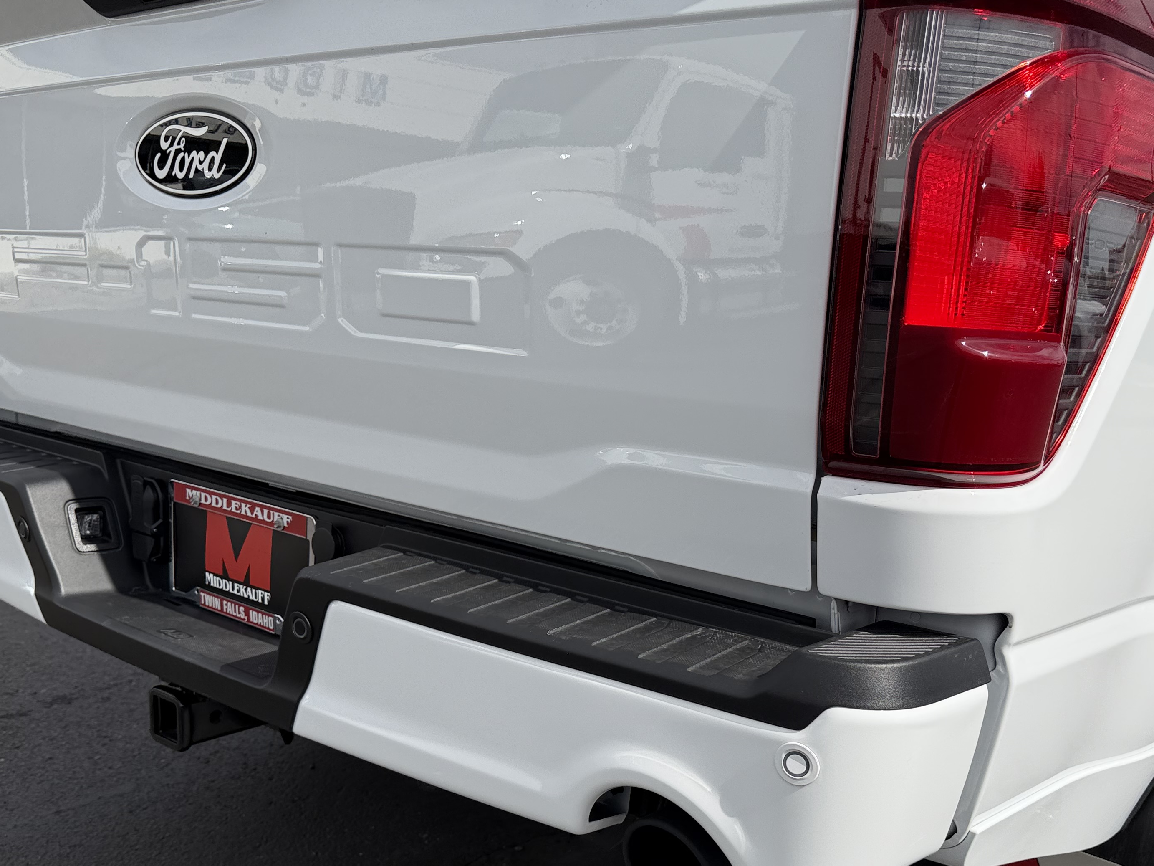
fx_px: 1167
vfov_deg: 40.1
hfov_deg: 52.6
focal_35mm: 35
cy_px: 595
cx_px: 586
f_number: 1.78
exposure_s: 1/7353
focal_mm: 6.76
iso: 80
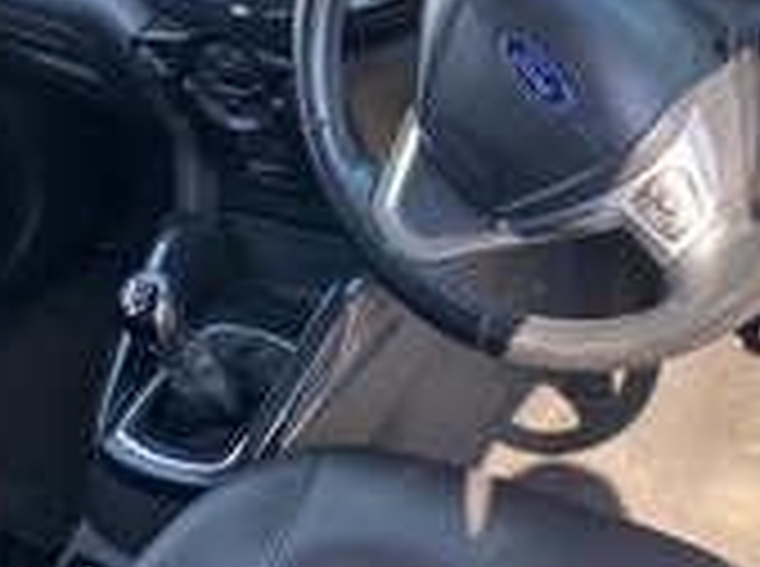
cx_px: 508
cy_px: 220
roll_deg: +2.2
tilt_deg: -35.7
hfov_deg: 35.3
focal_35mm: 54
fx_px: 1183
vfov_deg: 26.9
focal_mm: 4.25
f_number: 1.8
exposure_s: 1/195
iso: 32
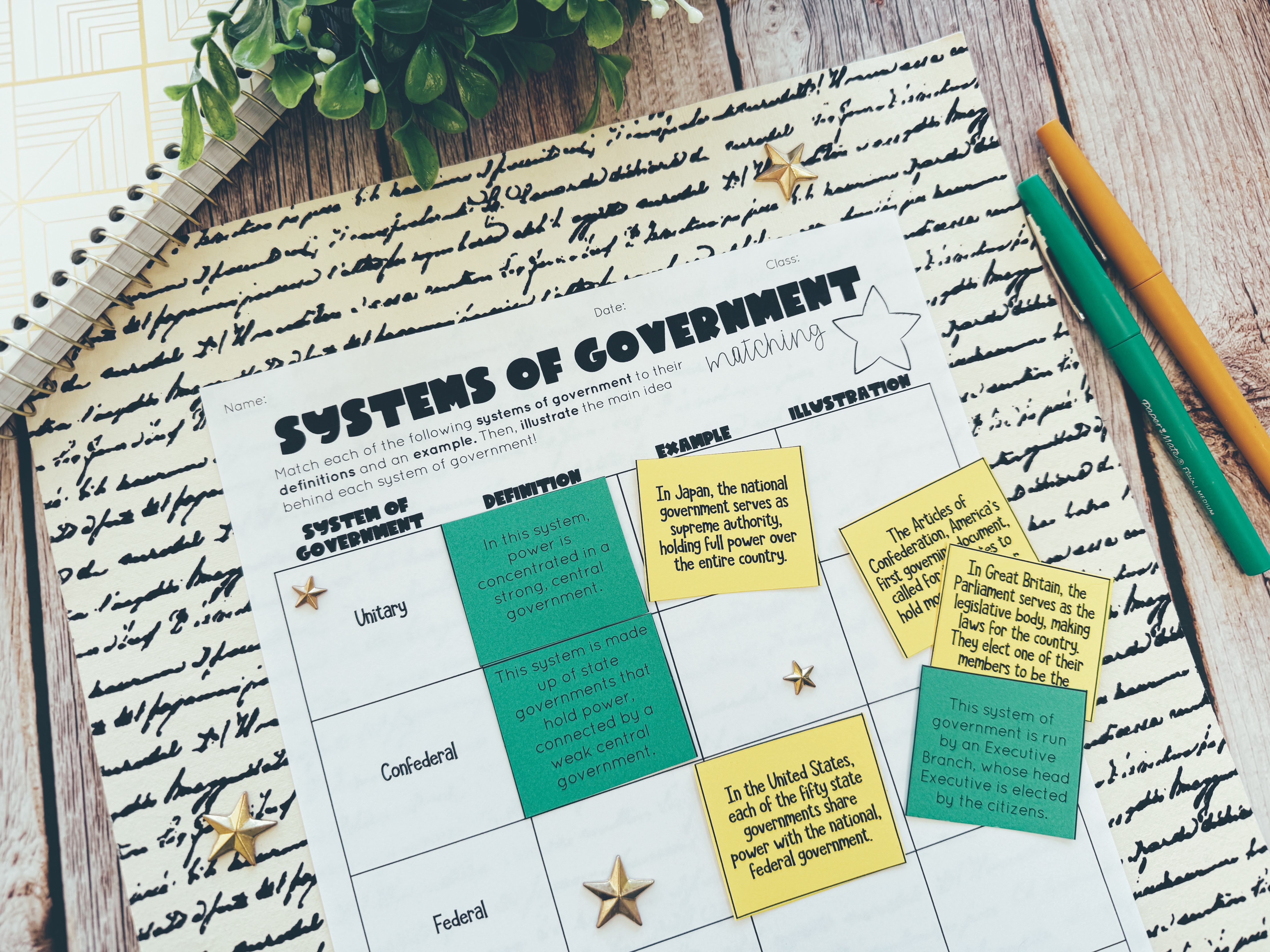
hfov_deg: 71.6
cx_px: 635
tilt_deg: -79.8
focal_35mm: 24
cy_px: 476
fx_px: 881
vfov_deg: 56.8
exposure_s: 1/172
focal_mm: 6.76
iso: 64
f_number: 1.78
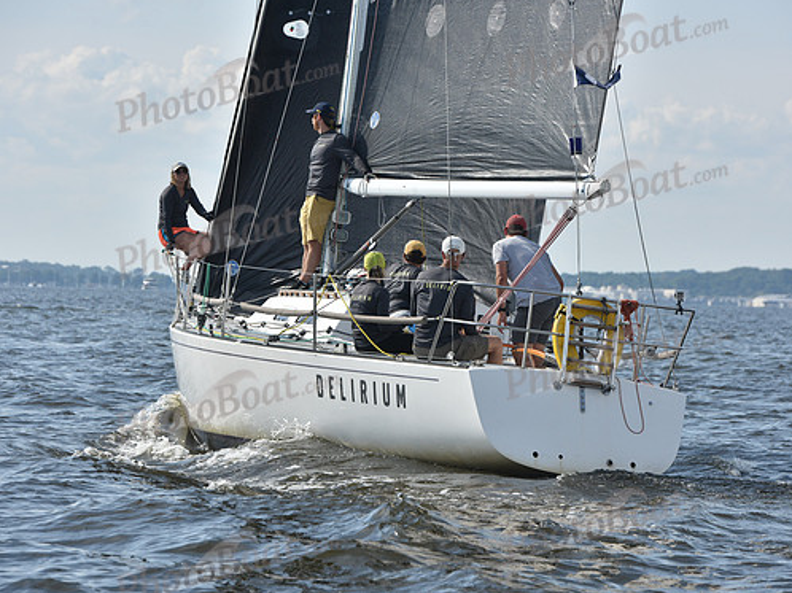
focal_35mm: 185
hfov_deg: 10.7
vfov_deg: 8.0
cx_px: 423
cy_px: 298
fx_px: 4231
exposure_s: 1/1250
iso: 320
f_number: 9
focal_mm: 165
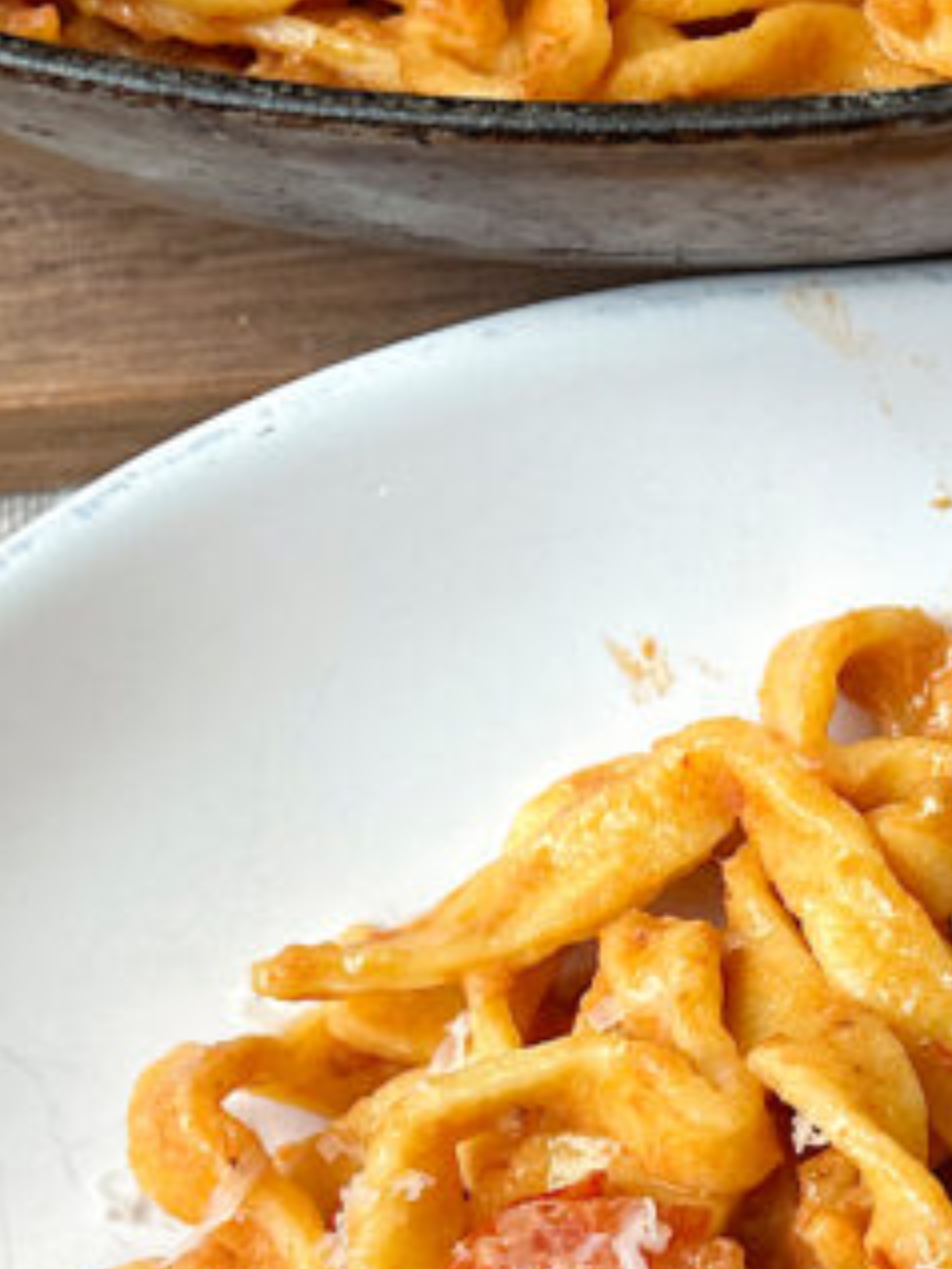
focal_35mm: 84
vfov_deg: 23.2
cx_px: 990
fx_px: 3078
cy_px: 849
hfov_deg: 17.1
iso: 80
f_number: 1.5
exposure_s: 1/60
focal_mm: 5.7
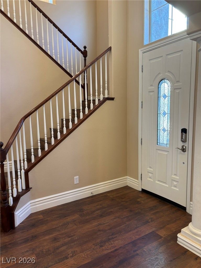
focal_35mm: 26
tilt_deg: -7.2
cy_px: 134
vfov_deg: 67.3
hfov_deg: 53.1
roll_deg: +0.3
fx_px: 201
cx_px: 100
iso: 160
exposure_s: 1/60
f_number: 1.6
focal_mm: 5.96
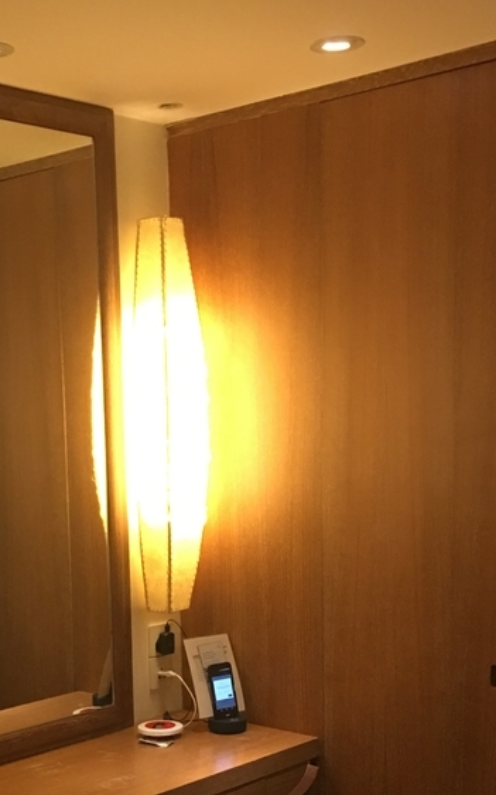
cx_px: 144
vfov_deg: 35.2
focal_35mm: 56
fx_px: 1212
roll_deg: +2.1
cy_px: 624
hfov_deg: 23.0
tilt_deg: -7.7
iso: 125
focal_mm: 4.15
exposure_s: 1/15
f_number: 2.2
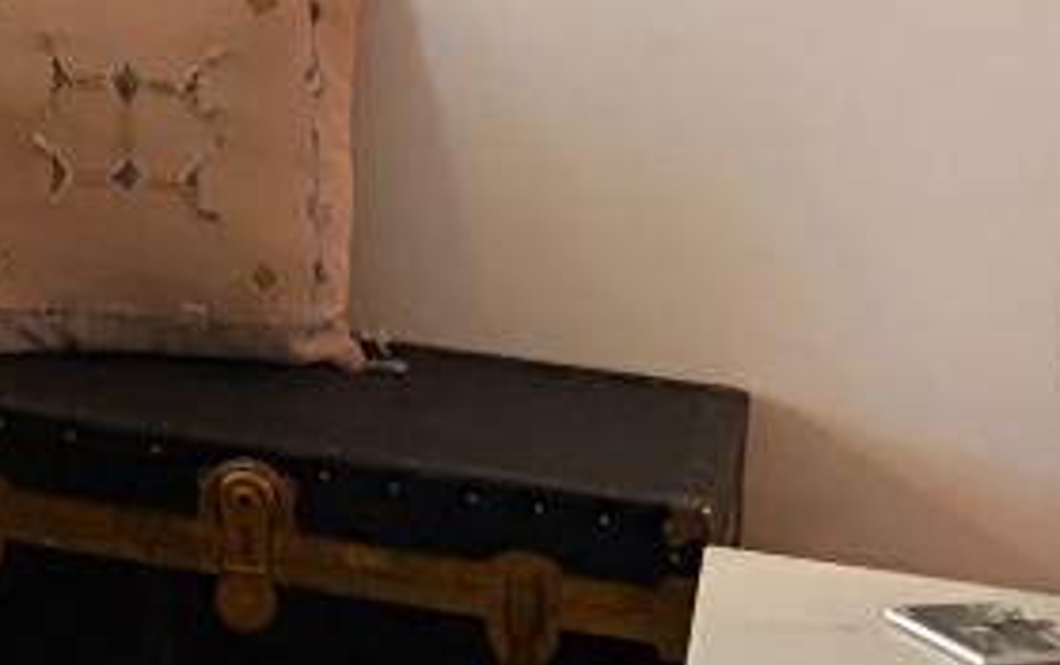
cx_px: -813
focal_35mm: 148
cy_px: -329
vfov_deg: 8.7
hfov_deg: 12.9
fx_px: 4280
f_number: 1.6
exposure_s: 1/40
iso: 500
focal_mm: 5.96
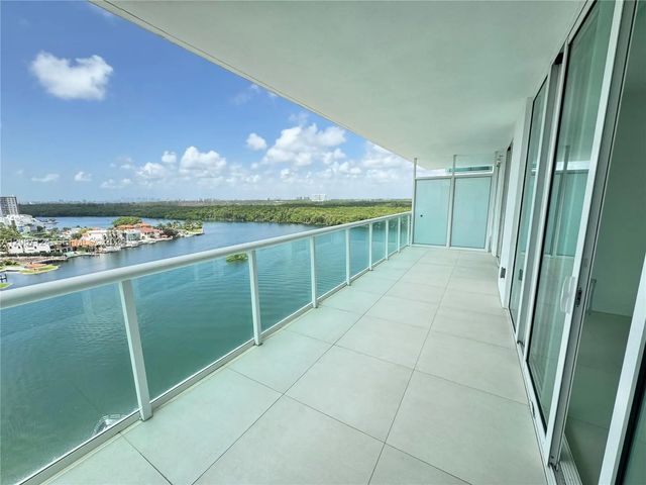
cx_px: 323
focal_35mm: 14
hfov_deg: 102.1
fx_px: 261
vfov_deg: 85.7
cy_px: 242
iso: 40
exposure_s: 1/600
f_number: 2.2
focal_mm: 2.22
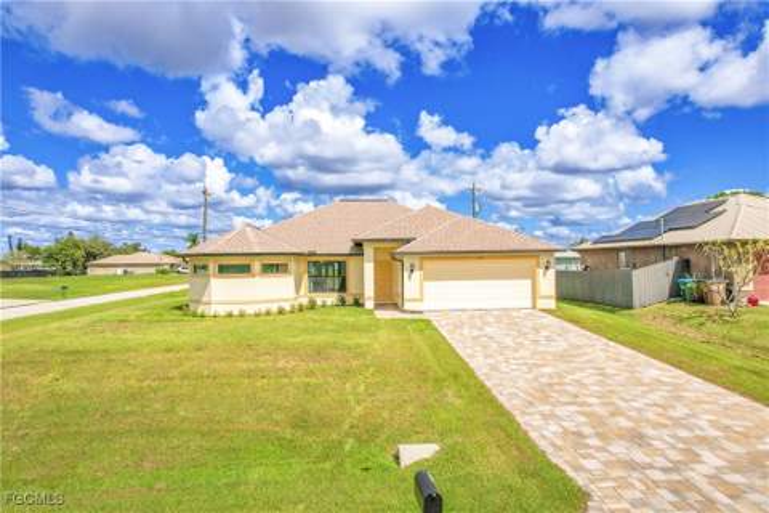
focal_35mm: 22
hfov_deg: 78.6
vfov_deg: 57.2
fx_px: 470
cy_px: 256
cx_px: 384
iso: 100
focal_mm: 8.38
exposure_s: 1/1000
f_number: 2.8
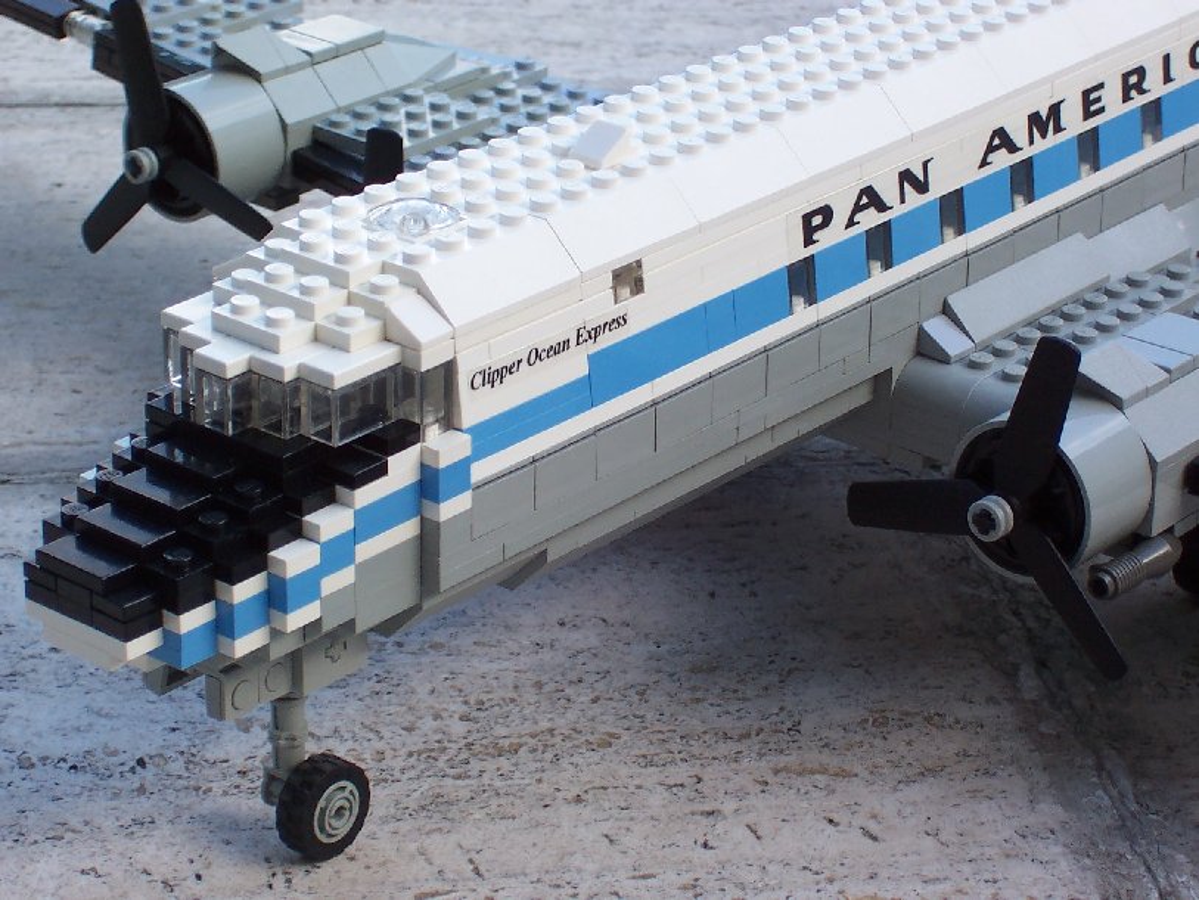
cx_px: 600
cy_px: 450
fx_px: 3845
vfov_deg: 13.3
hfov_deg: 17.7
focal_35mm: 111
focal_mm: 16.8
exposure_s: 1/90
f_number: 4.8
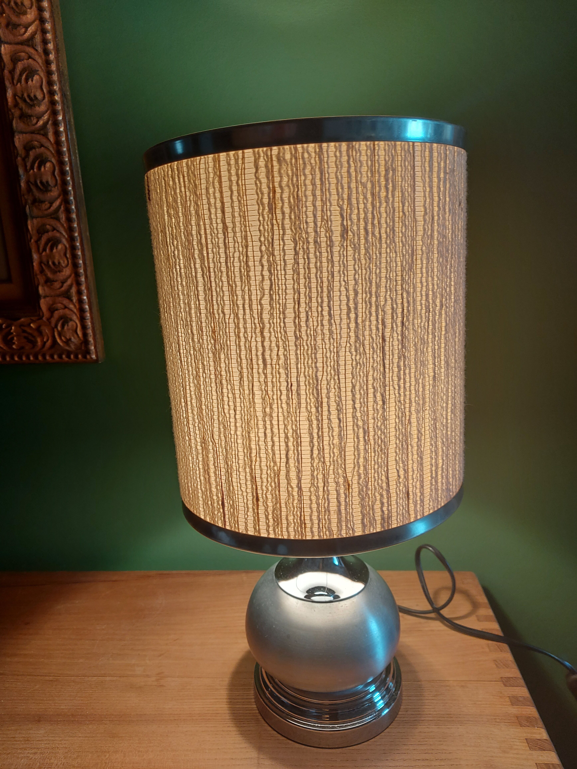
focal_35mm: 24
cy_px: 384
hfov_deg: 56.8
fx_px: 533
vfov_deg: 71.6
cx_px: 288
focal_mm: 5.23
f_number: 1.8
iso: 32
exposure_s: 1/50
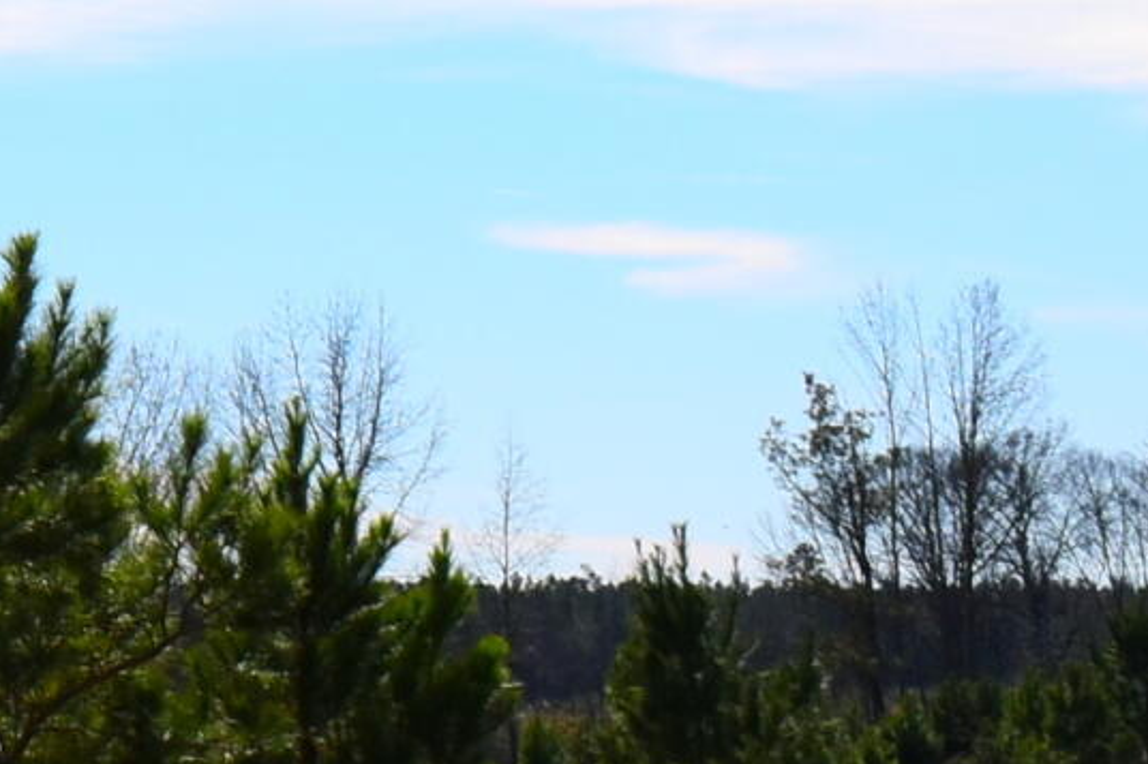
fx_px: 7230
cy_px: -463
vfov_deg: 6.0
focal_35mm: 227
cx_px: -1553
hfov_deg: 8.4
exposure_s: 1/640
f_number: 13
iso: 200
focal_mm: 27
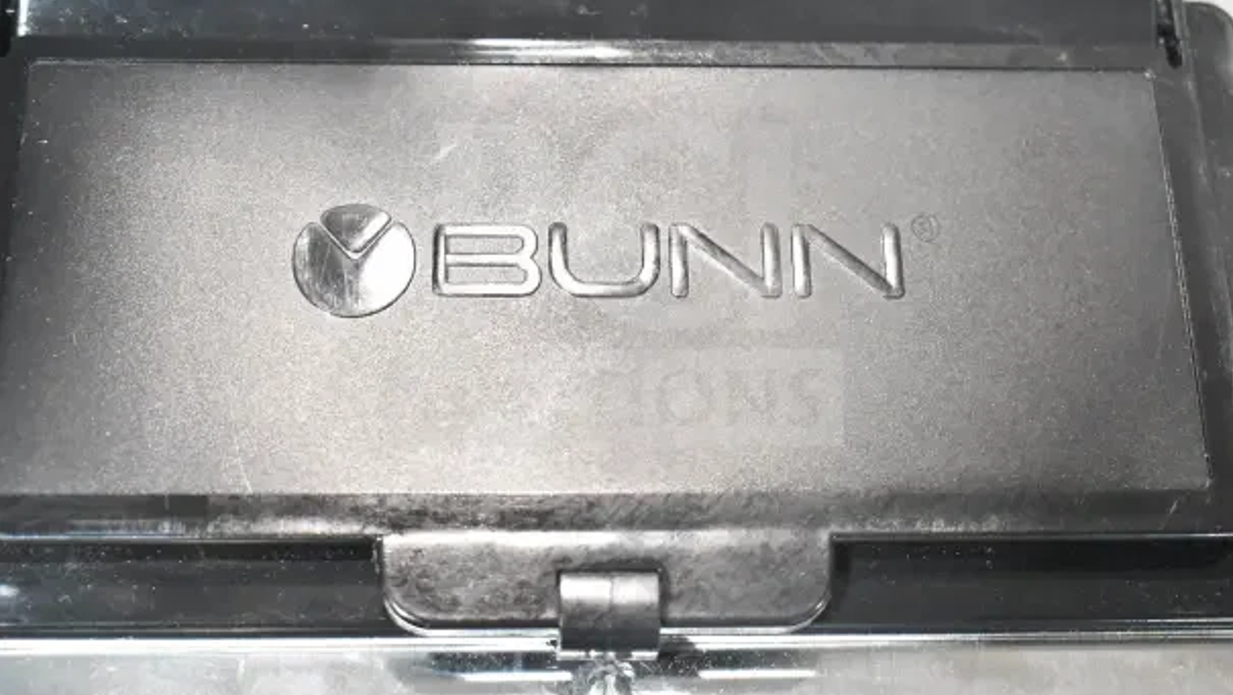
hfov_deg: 36.6
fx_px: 1864
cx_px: 613
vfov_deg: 21.1
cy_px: 284
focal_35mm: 57
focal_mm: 36
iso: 6400
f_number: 6.3
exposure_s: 1/160
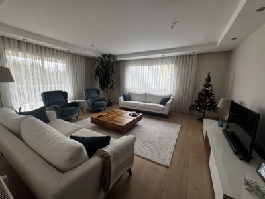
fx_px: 107
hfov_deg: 102.1
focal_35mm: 14
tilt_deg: -9.5
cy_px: 100
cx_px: 132
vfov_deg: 85.7
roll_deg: -0.8
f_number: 2.2
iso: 200
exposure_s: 1/99
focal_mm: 2.22
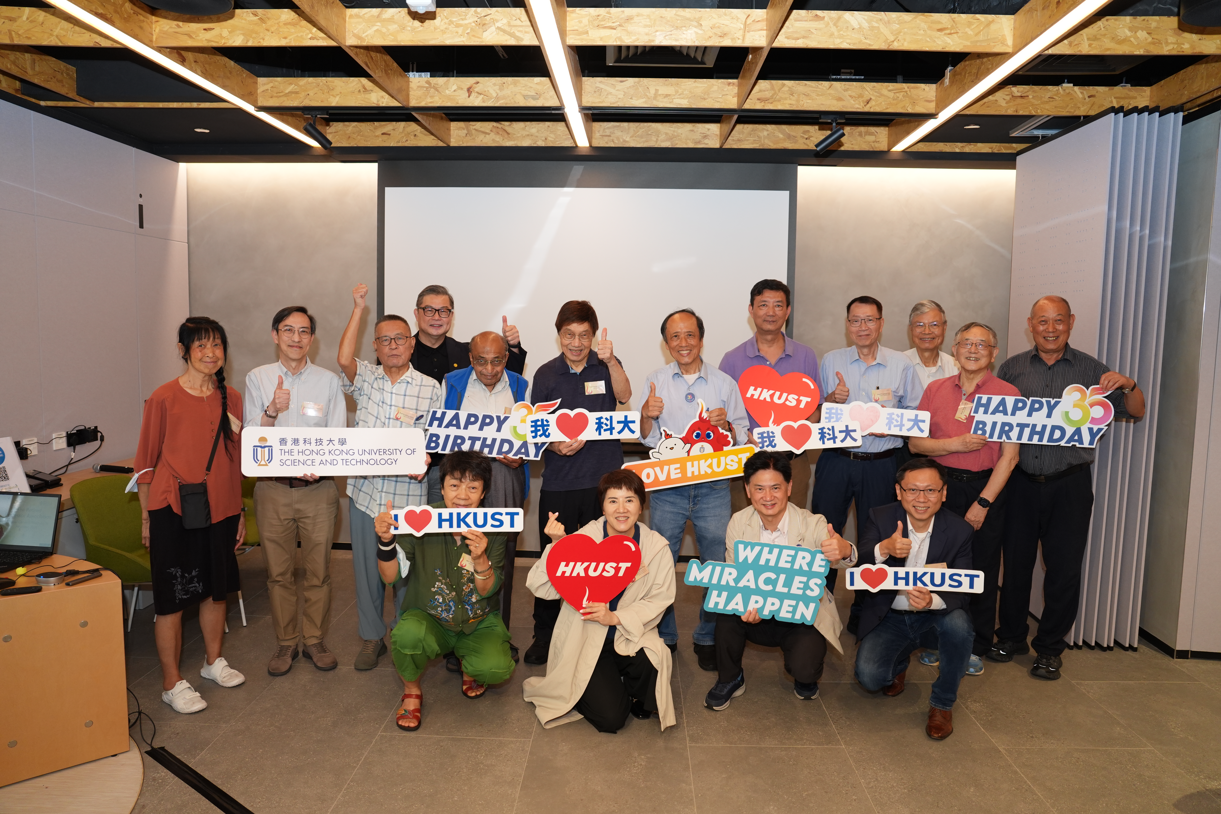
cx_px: 610
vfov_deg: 53.1
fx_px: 814
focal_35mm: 24
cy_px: 407
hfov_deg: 73.7
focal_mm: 24
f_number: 2.8
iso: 640
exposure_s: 1/160
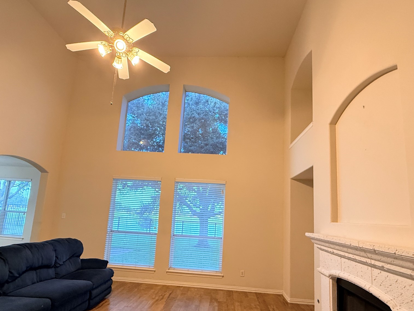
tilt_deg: +8.2
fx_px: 227
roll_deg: -3.2
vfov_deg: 68.1
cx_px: 210
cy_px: 184
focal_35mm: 19
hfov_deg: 84.7
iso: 400
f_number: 2.2
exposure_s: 1/60
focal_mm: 2.22
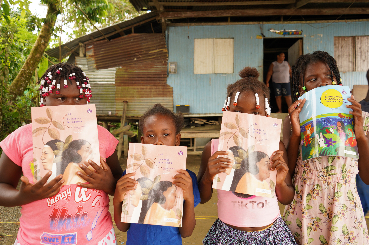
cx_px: 184
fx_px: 287
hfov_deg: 65.5
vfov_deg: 46.3
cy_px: 122
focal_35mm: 28
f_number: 5.6
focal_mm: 28
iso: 320
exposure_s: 1/160
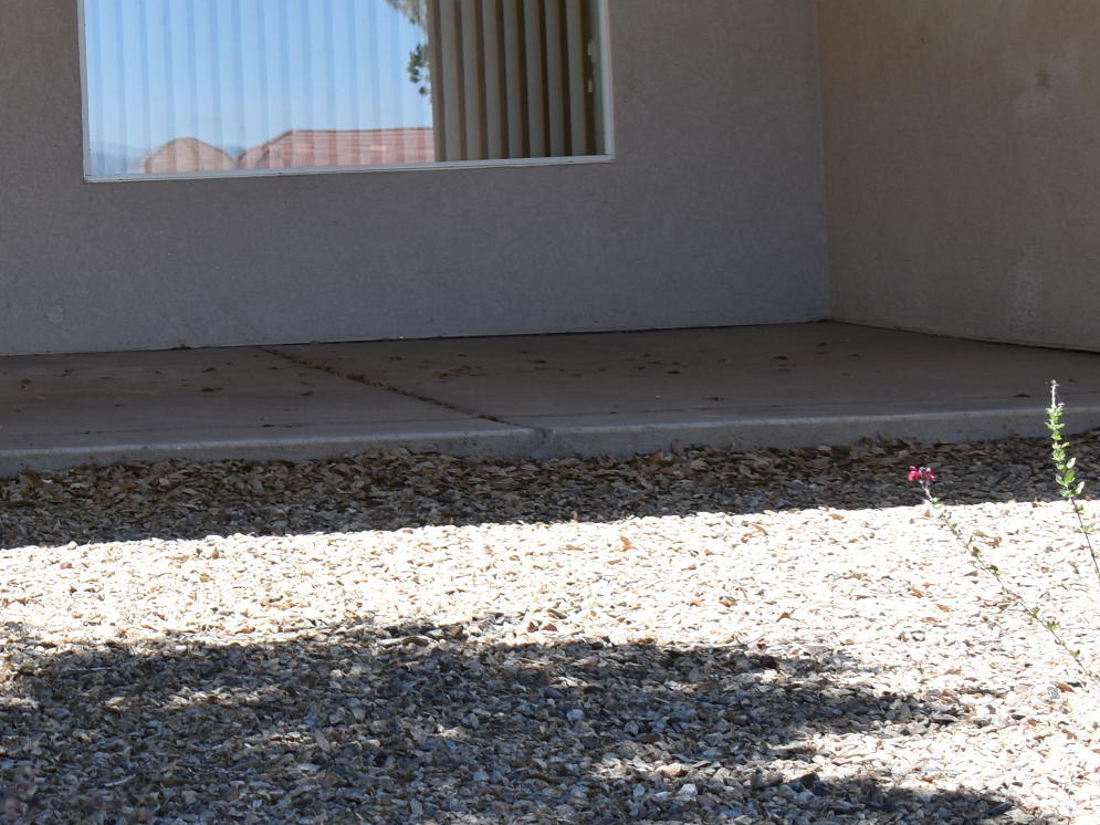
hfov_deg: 20.7
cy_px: 148
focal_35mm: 87
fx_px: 2764
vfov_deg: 16.8
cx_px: -287
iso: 200
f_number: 6.3
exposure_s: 1/250
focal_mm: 20
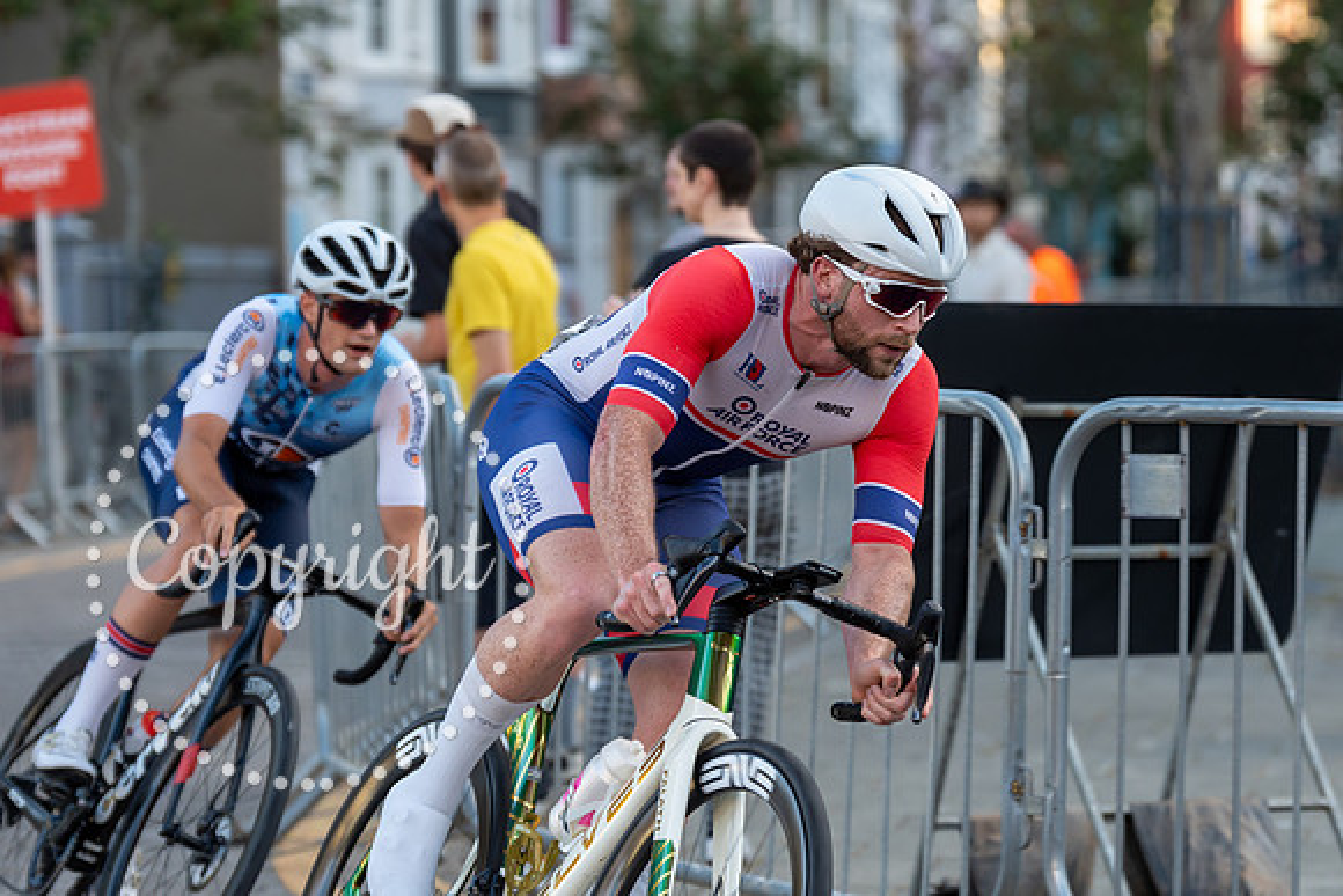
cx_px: 870
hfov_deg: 13.6
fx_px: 5610
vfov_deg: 9.1
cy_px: 357
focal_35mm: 150
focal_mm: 116
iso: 500
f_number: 3.2
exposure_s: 1/800
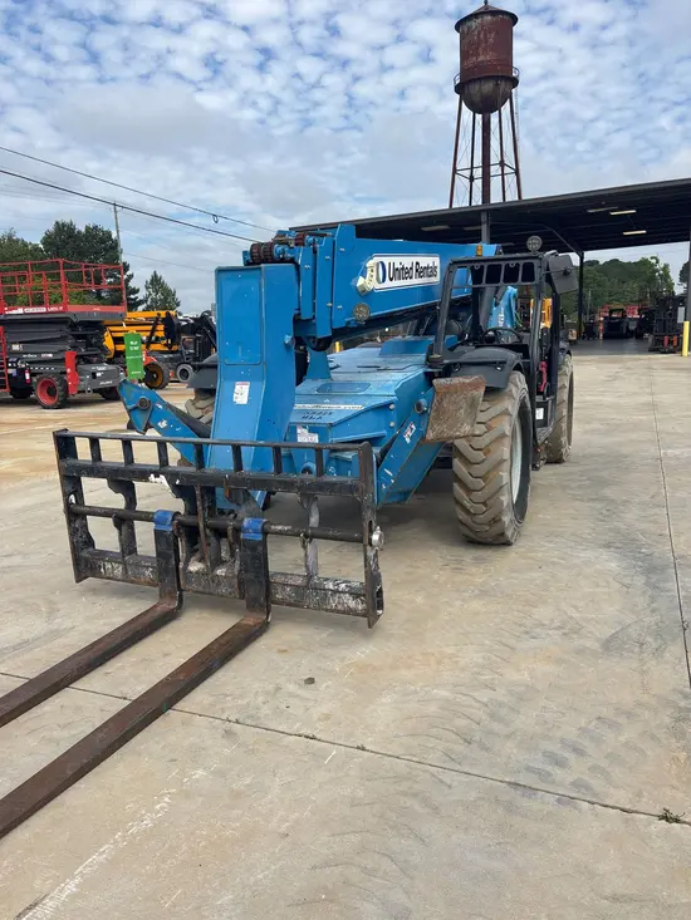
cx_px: 346
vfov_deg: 67.3
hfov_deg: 53.1
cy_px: 460
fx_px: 692
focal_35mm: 26
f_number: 1.6
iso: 50
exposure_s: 1/3534
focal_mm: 5.96
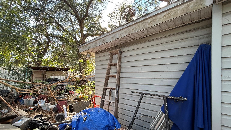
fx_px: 98
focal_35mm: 16
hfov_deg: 99.4
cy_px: 77
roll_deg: -1.4
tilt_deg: +1.2
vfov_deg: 66.6
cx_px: 117
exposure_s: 1/99
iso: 50
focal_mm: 2.22
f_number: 2.2
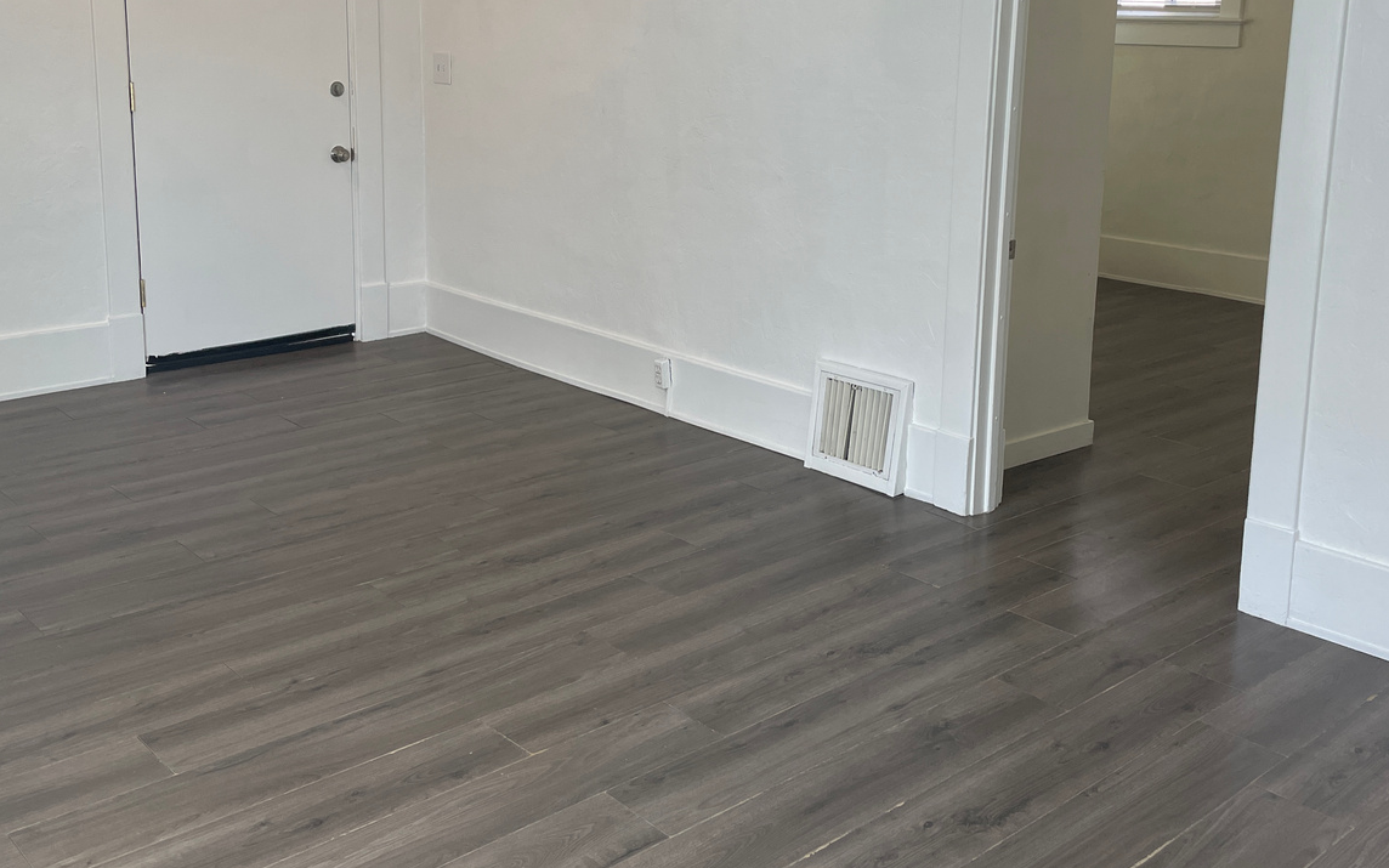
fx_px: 1401
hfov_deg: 52.7
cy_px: 261
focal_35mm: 37
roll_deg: -1.2
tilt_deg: -10.1
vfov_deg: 34.0
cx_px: 697
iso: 80
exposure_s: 1/120
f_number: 1.6
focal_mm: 4.2
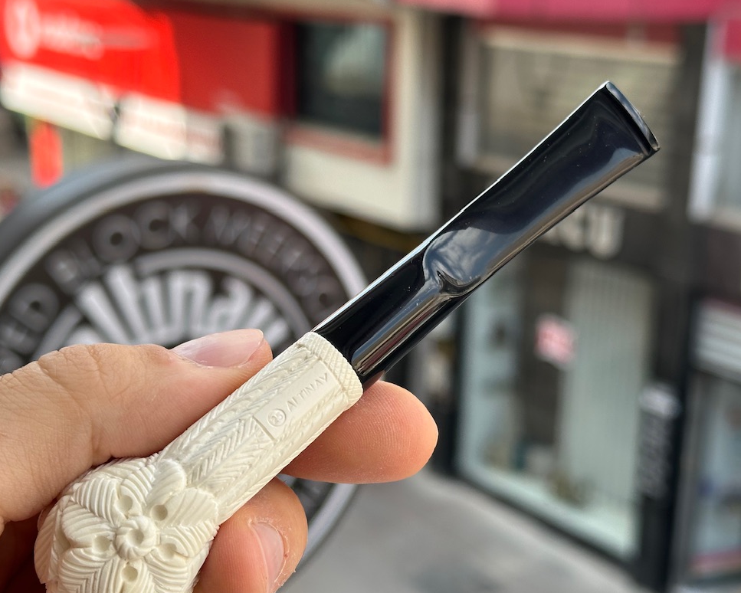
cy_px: 364
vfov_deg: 24.5
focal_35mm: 62
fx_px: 1360
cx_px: 362
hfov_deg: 30.5
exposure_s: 1/634
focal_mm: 6.86
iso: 64
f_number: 1.78
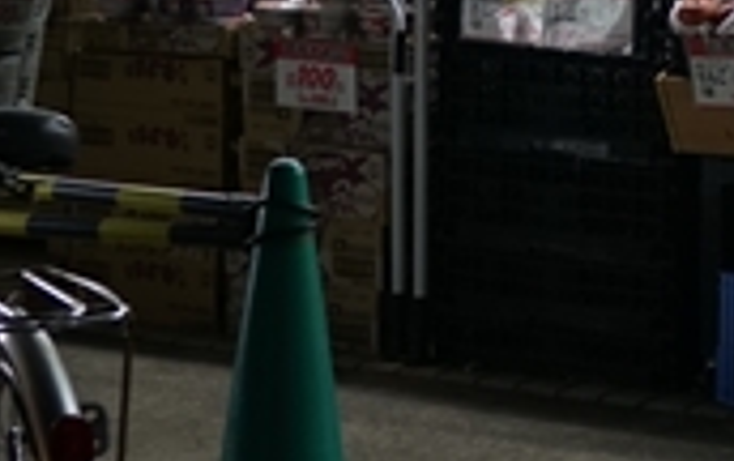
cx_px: 1272
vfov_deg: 9.7
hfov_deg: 14.5
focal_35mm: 128
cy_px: -414
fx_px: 2564
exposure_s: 1/60
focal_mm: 18
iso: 640
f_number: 4
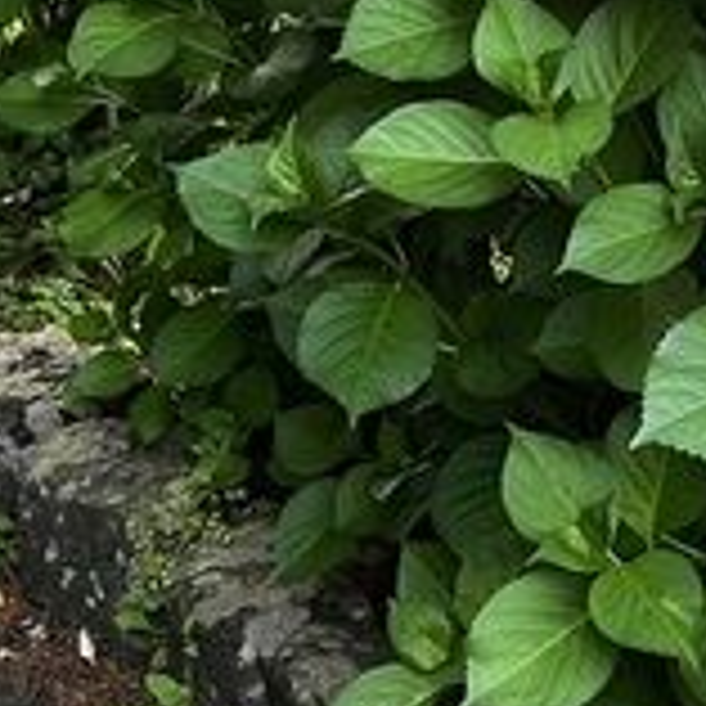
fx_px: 2746
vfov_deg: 14.5
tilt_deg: -11.8
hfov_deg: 14.5
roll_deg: +1.4
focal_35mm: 119
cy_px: 56
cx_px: 645
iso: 125
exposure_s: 1/107
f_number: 1.6
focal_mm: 5.1
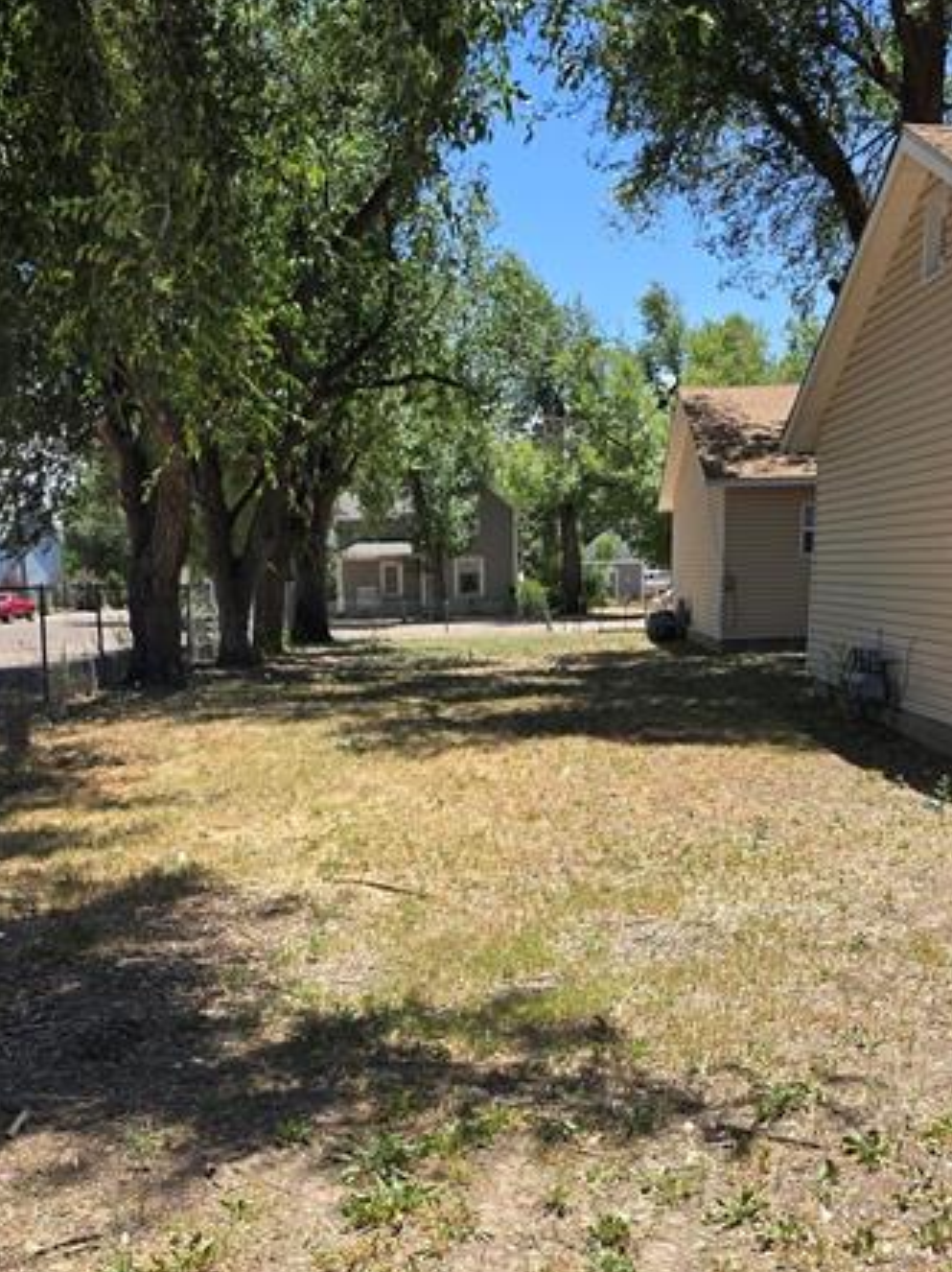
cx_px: 447
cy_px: 950
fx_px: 1468
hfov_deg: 35.9
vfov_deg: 45.3
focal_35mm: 40
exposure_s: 1/480
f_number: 1.7
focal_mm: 6.3
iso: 12
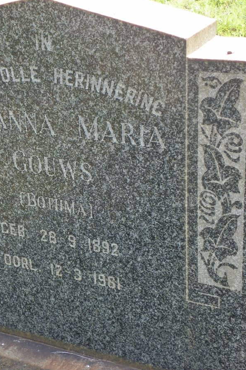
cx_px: 47
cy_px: 184
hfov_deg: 16.7
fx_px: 830
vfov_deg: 25.1
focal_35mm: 81
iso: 64
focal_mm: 10.3
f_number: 3.5
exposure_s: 1/80
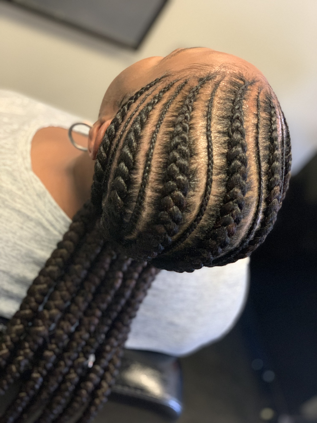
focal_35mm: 52
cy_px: 212
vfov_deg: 36.8
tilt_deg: -37.6
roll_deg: -38.8
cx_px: 158
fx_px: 635
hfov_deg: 28.0
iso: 400
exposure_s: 1/60
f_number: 2.4
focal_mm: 6
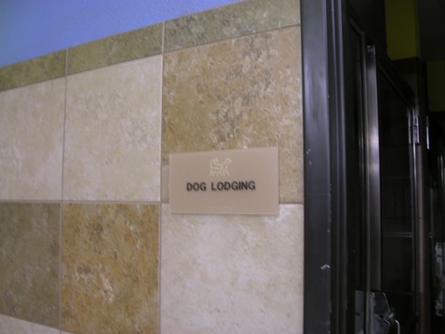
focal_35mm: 35
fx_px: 450
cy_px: 167
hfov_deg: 52.6
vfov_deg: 40.7
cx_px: 222
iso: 50
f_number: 2.8
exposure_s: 1/5.4
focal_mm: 8.9
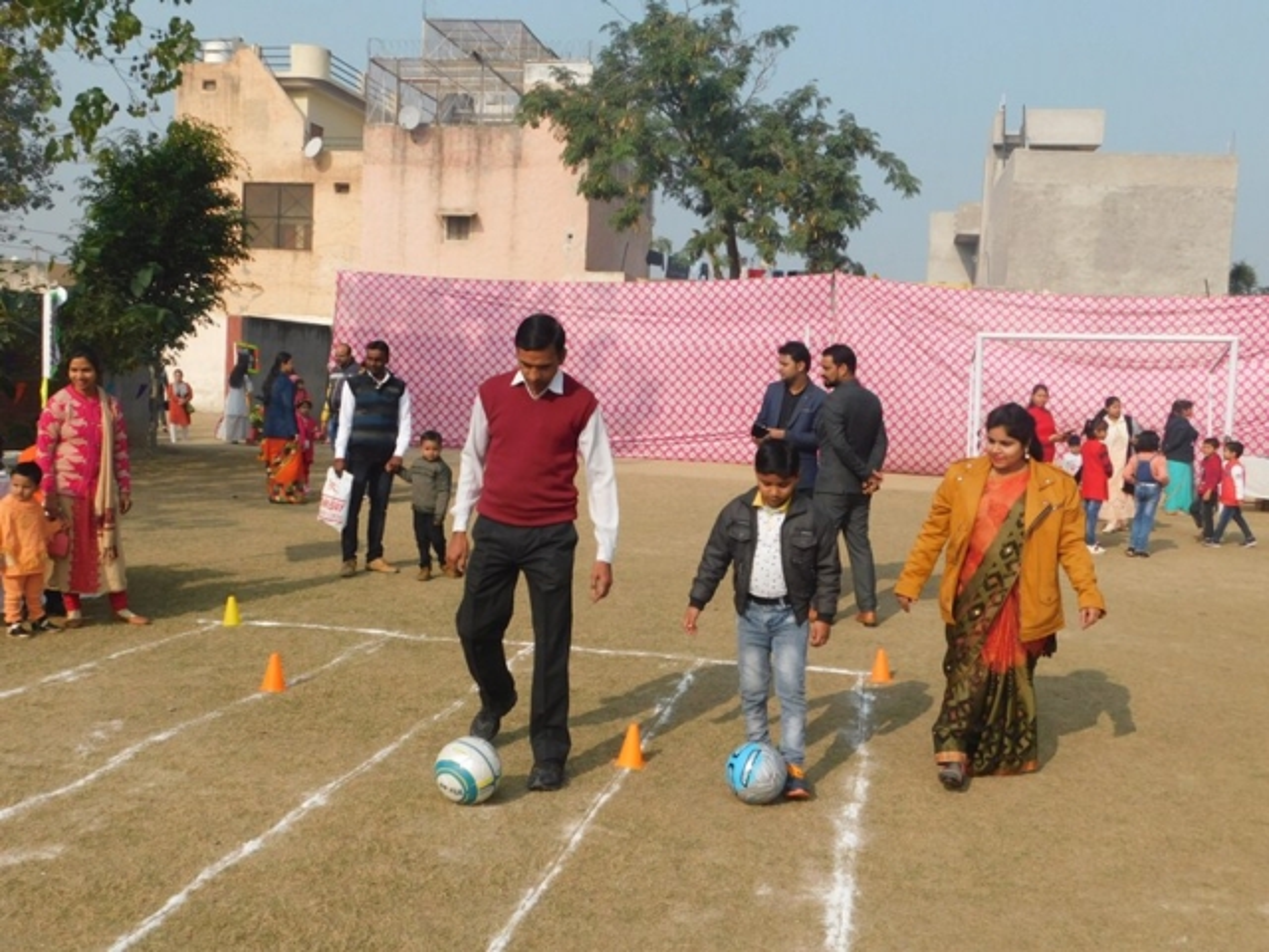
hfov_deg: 51.4
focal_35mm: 36
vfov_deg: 39.7
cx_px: 634
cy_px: 476
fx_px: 1320
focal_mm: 6.3
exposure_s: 1/1250
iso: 125
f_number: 3.5
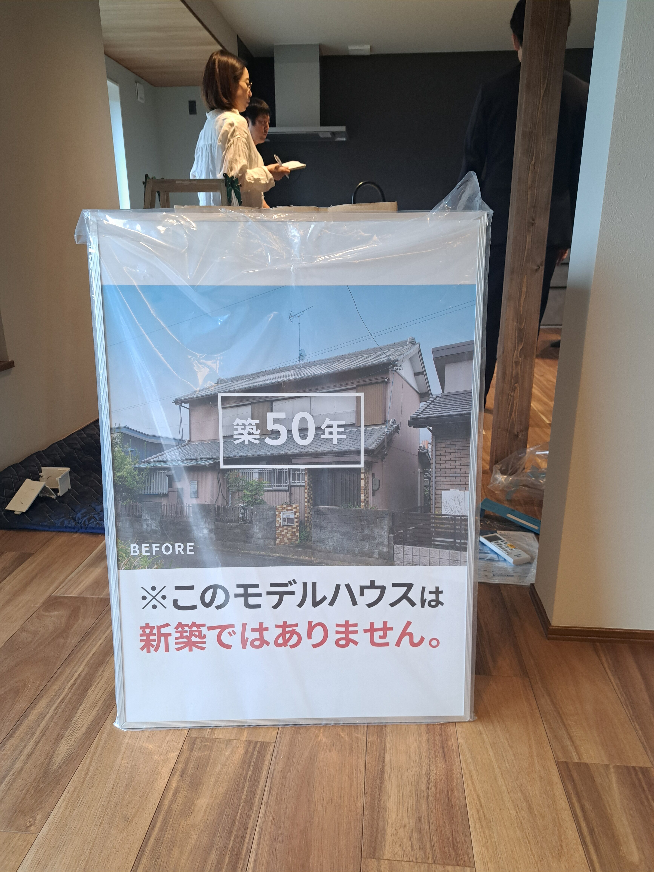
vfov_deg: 71.6
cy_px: 436
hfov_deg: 56.8
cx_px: 327
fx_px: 605
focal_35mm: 24
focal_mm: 5.23
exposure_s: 1/50
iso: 125
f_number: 1.8
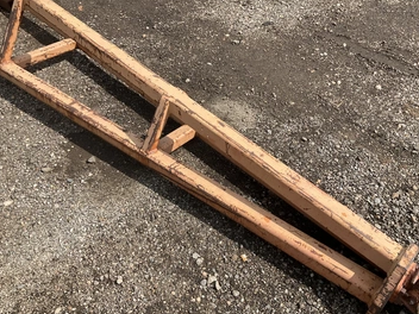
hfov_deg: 55.3
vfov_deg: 42.9
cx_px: 226
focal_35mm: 33
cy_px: 149
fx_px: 399
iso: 25
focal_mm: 3
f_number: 1.8
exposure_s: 1/1534
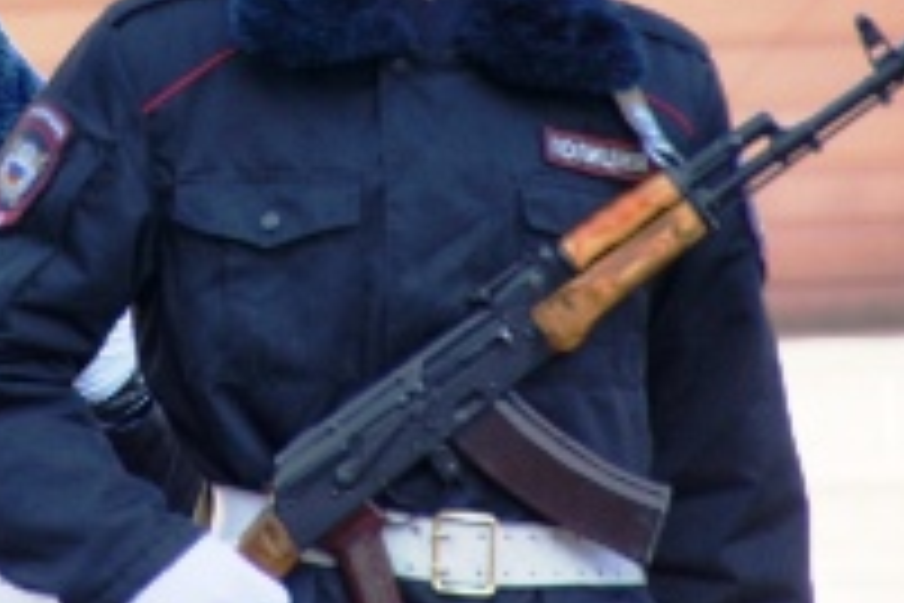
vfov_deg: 1.6
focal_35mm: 836
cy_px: -7
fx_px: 20991
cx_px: 144
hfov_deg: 2.5
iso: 400
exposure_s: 1/400
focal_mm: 250
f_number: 6.3
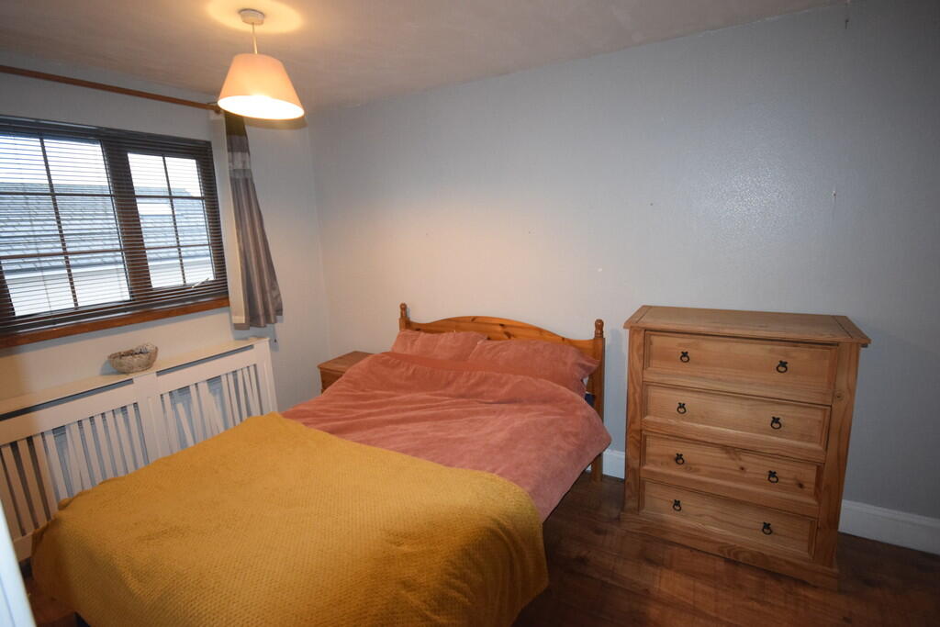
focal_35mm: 17
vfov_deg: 69.7
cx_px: 470
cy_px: 314
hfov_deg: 92.4
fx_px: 450
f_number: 4.2
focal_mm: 11.5
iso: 2500
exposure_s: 1/60
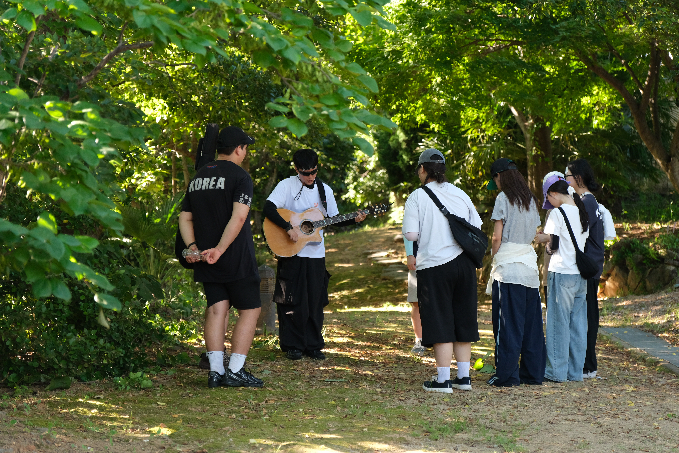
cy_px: 226
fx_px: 1980
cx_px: 340
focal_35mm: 105
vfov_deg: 13.0
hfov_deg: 19.5
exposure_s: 1/500
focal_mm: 70
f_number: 2.8
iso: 1000
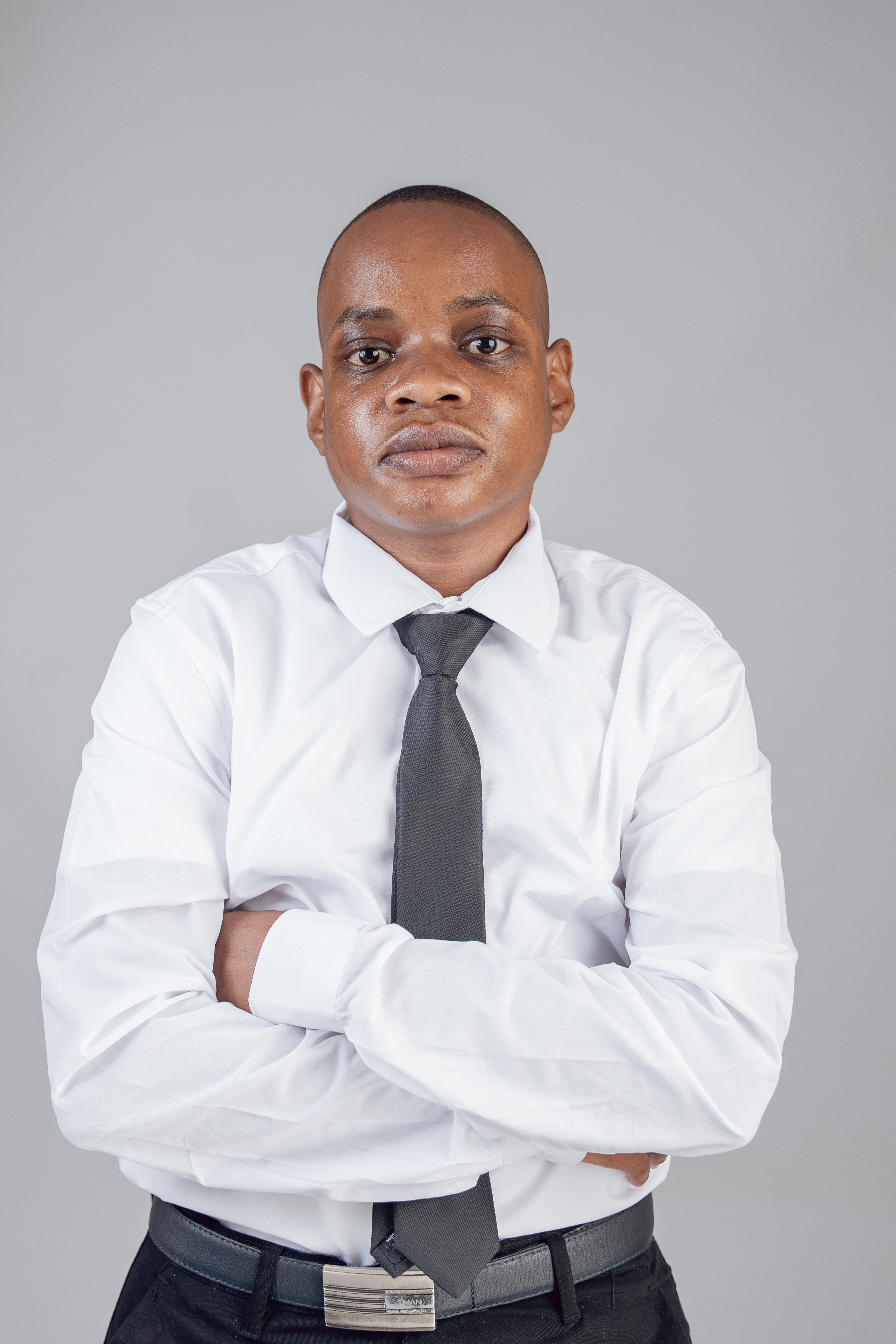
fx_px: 2464
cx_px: 448
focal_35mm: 66
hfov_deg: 20.6
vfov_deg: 30.5
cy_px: 672
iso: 125
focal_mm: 44.6
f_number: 3.5
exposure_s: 1/125
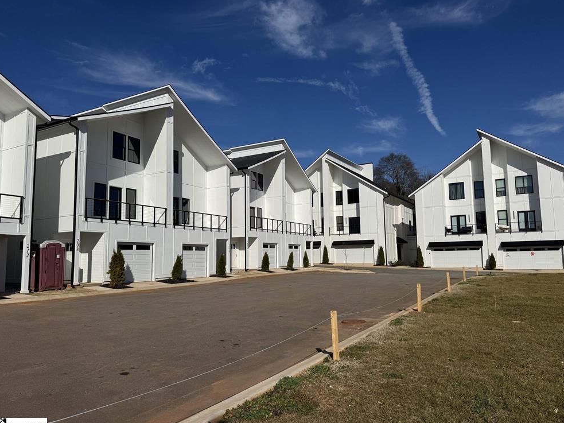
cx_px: 288
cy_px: 215
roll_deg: +1.1
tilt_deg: +5.7
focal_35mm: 25
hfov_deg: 69.4
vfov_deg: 54.9
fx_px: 407
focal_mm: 6.76
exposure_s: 1/12346
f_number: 1.78
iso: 64
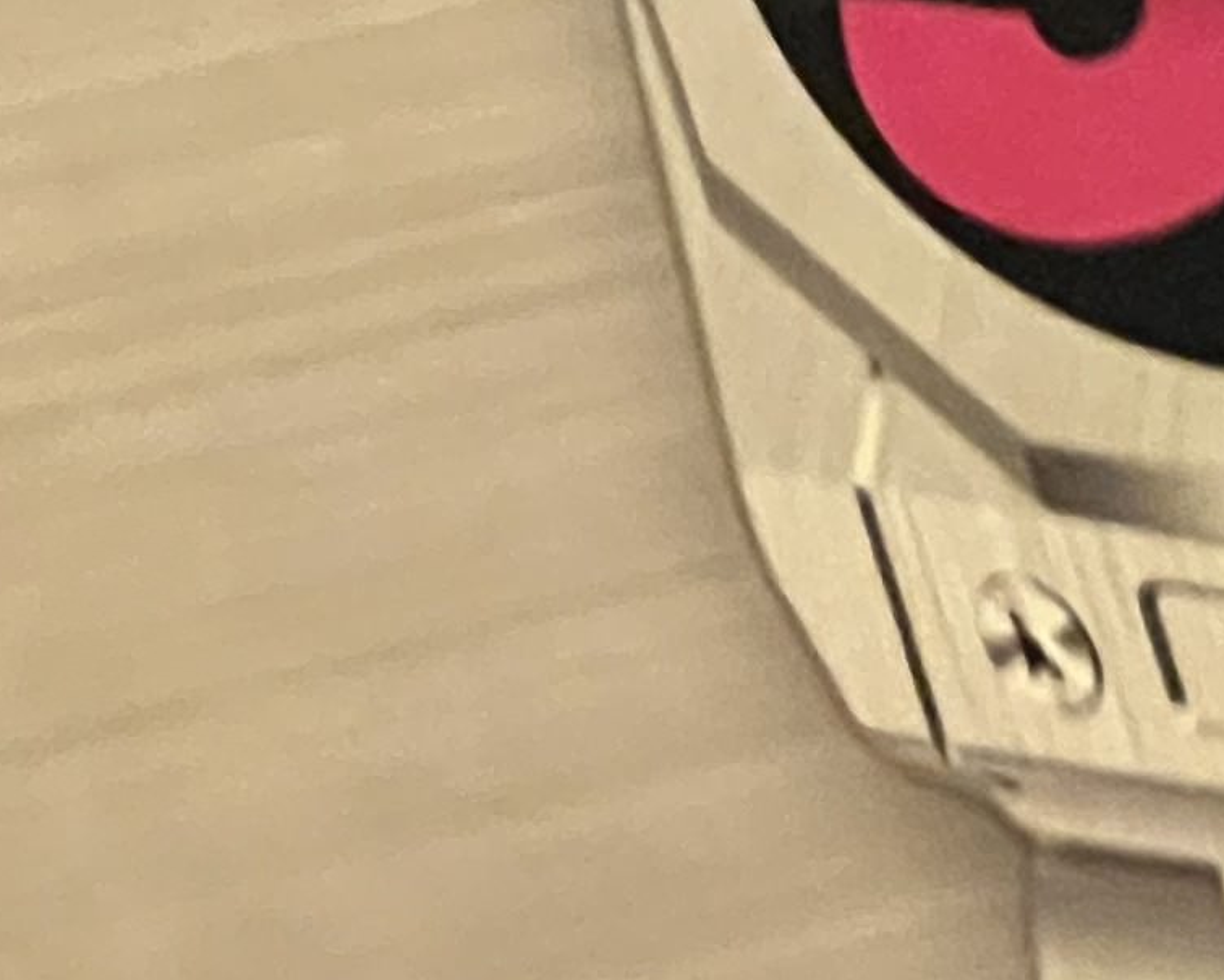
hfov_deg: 4.8
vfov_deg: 3.9
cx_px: 1439
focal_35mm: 401
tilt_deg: -15.1
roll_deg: -2.2
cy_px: 374
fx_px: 14528
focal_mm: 9
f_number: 2.8
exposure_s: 1/50
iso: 800
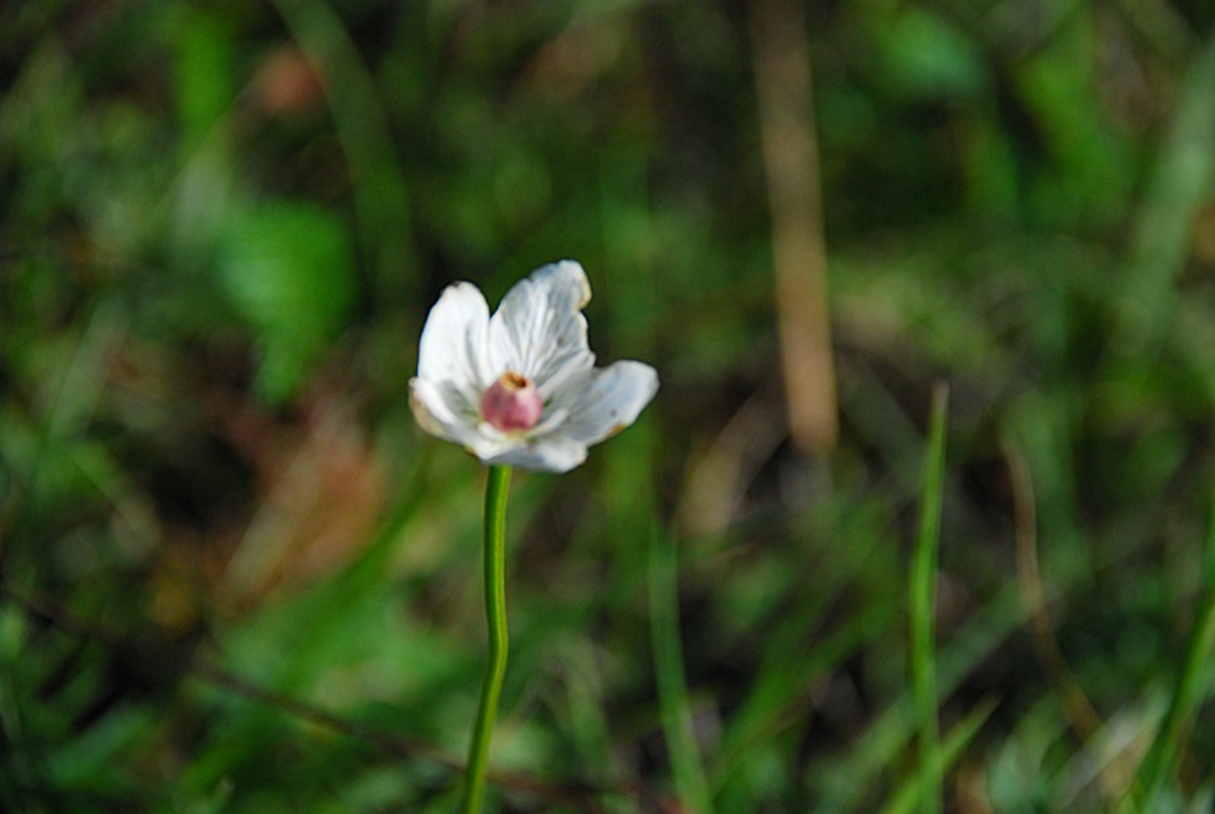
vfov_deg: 6.8
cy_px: 407
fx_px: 6844
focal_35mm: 202
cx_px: 608
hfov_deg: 10.1
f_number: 5.6
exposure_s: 1/1600
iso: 400
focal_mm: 135
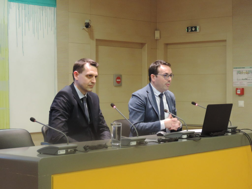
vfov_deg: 17.4
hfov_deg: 23.0
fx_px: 619
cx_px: 126
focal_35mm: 85
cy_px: 94
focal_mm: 15.1
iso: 800
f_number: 4
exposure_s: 1/20
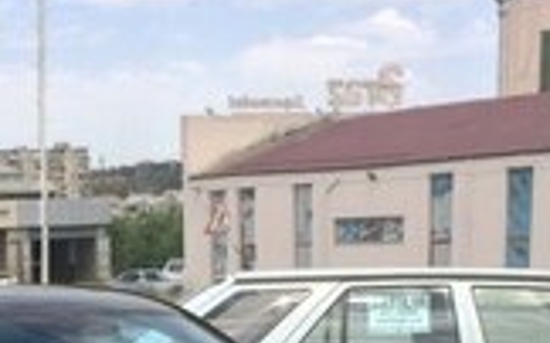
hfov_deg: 21.4
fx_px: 1408
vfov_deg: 13.1
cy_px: 523
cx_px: 20
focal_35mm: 94
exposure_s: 1/789
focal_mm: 4.15
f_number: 2.2
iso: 32
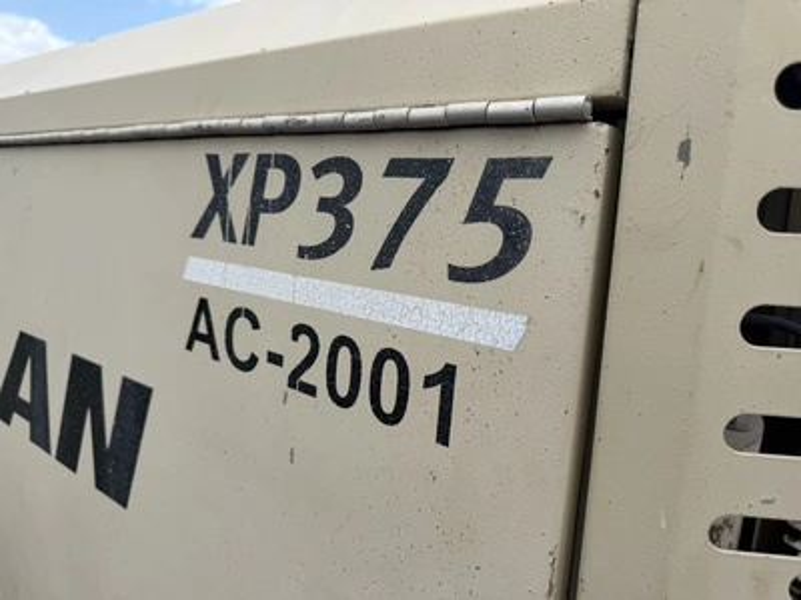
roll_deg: -2.9
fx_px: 555
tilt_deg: -11.3
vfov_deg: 56.8
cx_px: 400
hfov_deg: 71.6
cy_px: 300
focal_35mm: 24
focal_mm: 6.76
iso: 80
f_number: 1.78
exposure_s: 1/3425
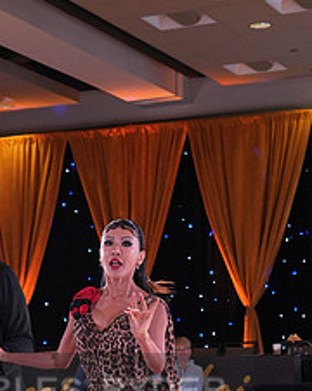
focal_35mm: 121
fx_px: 1397
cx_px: 15
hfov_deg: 12.6
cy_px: 412
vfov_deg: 15.5
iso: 1250
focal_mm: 50
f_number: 4
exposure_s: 1/400
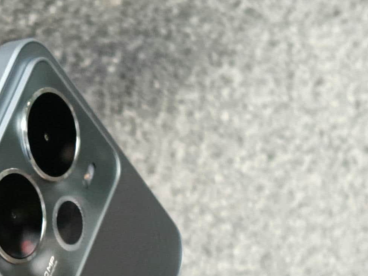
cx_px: -45
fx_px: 1733
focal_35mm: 163
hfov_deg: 11.9
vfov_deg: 8.9
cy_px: 419
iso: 125
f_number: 1.88
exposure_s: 1/120
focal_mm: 4.84
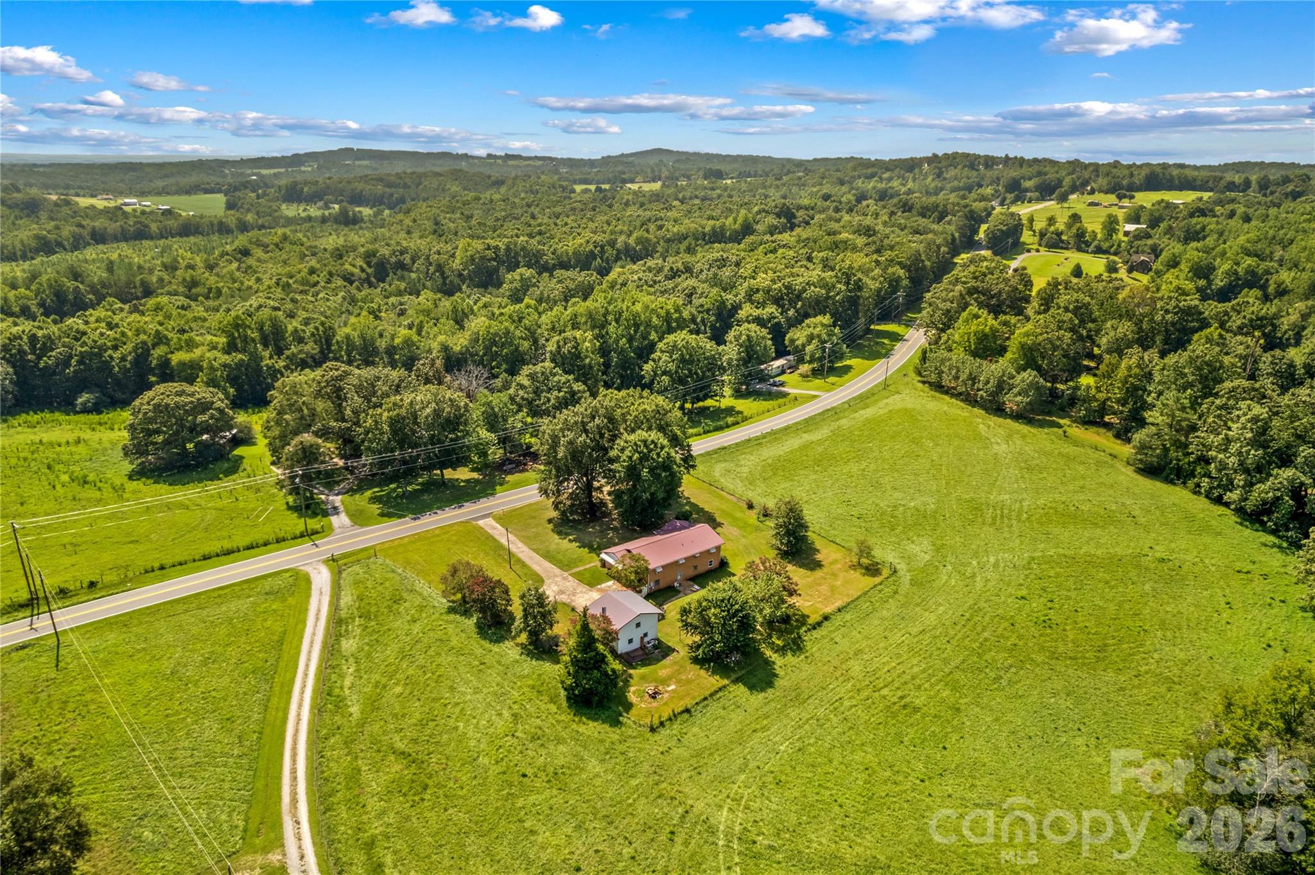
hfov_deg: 78.6
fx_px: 803
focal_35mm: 22
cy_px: 438
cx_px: 658
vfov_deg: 57.2
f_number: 2.8
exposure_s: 1/1500
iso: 110
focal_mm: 8.38
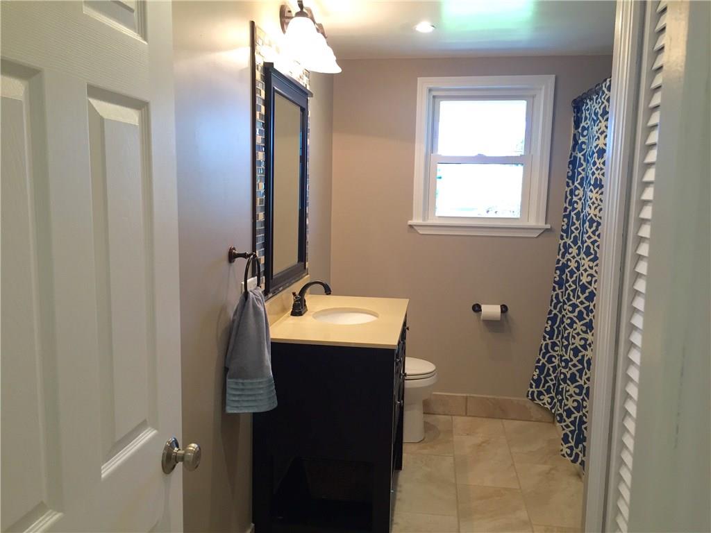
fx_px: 596
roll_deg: -0.4
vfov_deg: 48.2
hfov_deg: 61.7
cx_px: 356
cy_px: 266
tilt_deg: -6.3
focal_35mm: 29
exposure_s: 1/30
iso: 32
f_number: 2.2
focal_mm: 4.15
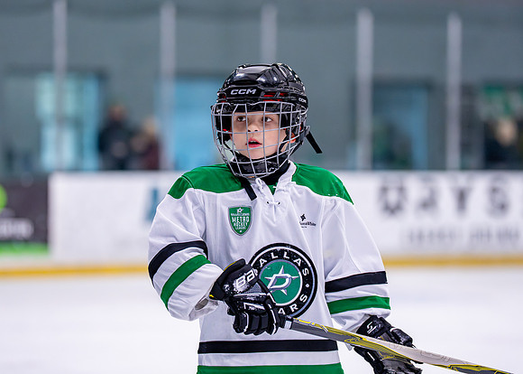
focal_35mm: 172
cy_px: 163
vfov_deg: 8.4
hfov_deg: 11.7
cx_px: 254
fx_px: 2550
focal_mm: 144
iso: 2500
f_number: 2.8
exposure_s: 1/1250
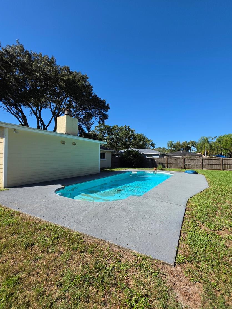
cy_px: 156
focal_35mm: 14
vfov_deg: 102.0
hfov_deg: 85.7
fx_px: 125
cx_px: 120
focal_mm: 2.2
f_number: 1.9
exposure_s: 1/1756
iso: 32
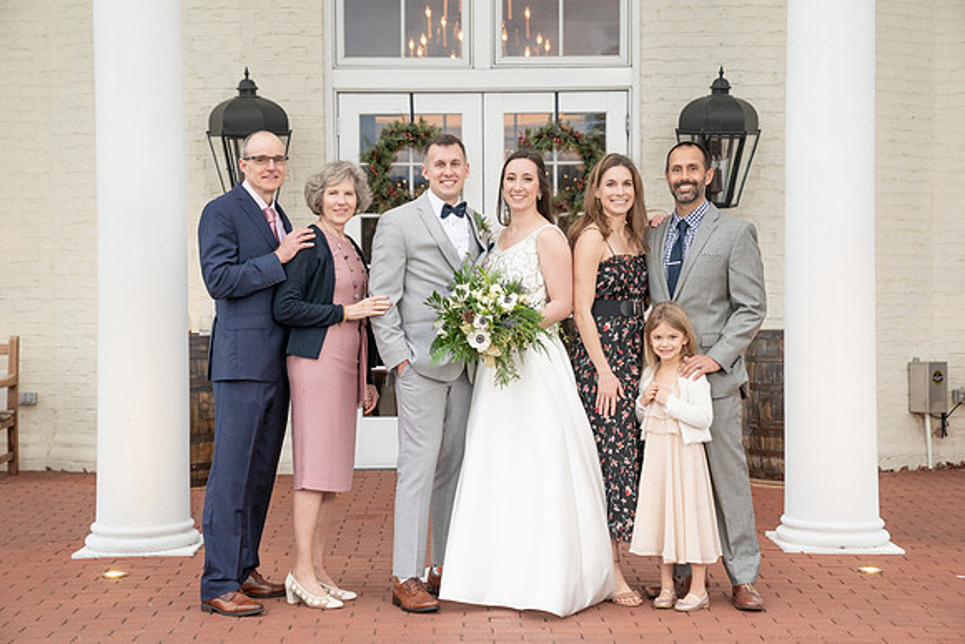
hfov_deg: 30.2
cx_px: 477
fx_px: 1789
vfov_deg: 20.4
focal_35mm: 67
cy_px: 326
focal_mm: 66
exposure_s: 1/200
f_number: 4
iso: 2000
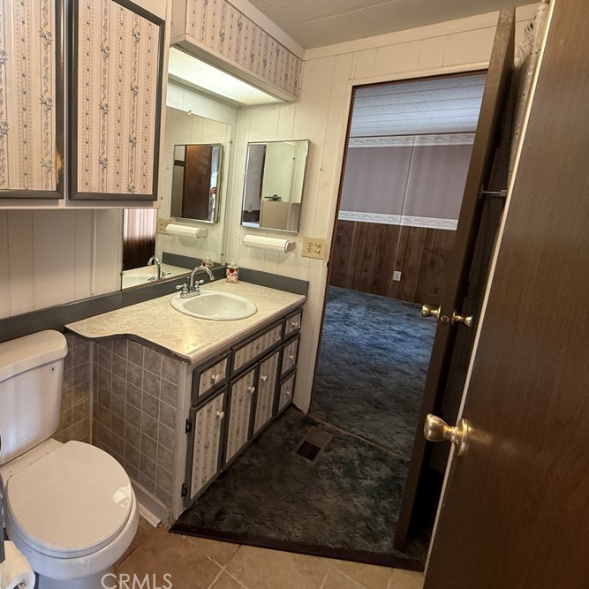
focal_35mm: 19
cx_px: 175
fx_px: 366
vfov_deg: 77.3
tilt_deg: -11.3
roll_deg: -3.2
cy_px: 255
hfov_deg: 74.1
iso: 400
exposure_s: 1/60
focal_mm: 2.22
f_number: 2.2
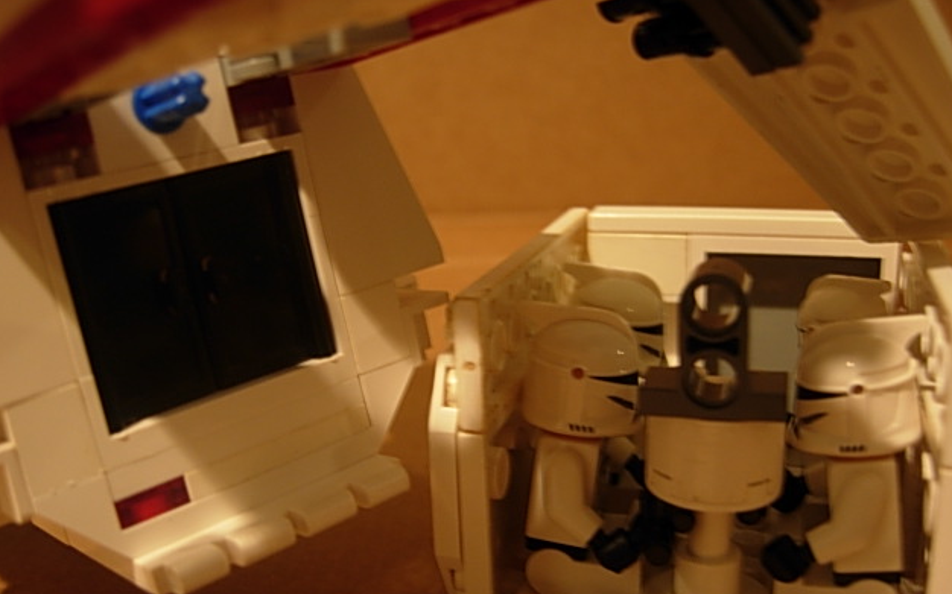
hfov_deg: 50.4
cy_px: 325
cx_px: 481
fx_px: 1012
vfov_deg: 32.7
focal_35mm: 39
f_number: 2.7
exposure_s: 1/4
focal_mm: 7.5
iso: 81
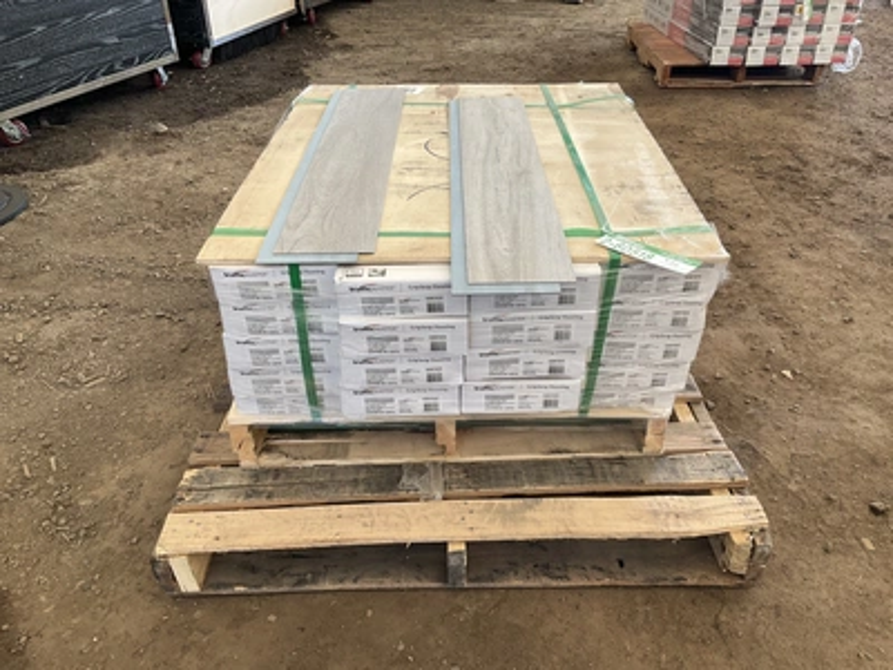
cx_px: 446
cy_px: 335
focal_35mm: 29
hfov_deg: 61.7
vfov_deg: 48.2
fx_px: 748
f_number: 1.8
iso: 16
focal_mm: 3
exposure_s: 1/128
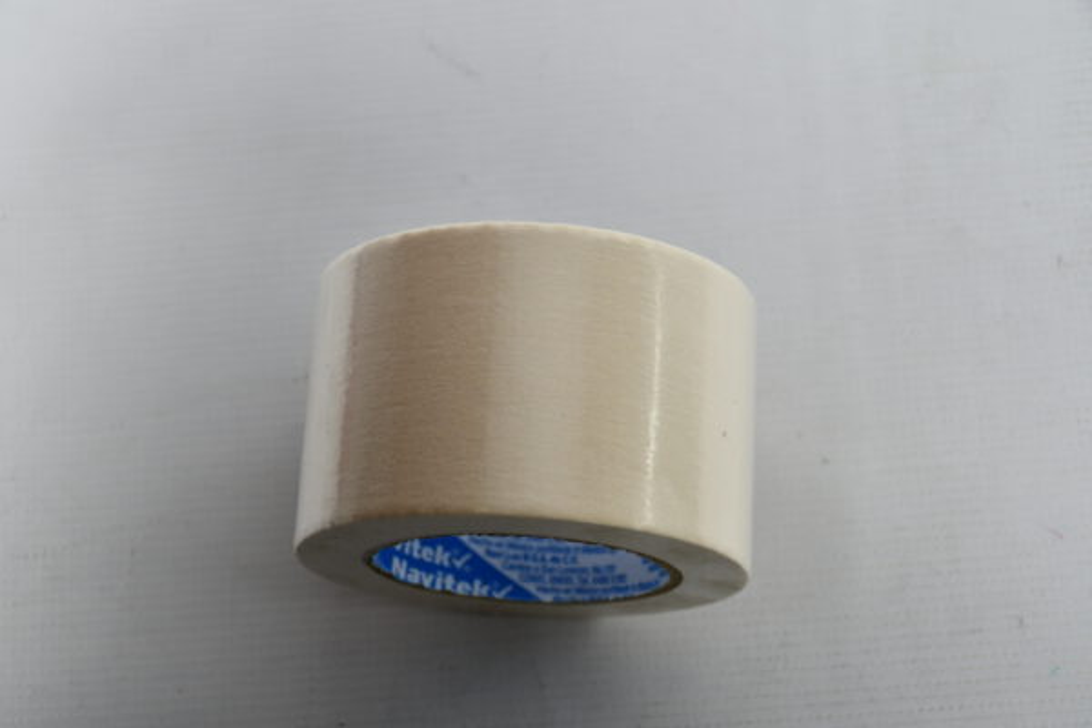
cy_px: 364
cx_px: 546
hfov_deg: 30.1
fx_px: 2032
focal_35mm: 67
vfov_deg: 20.3
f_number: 4.5
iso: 800
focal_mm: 45
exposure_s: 1/200
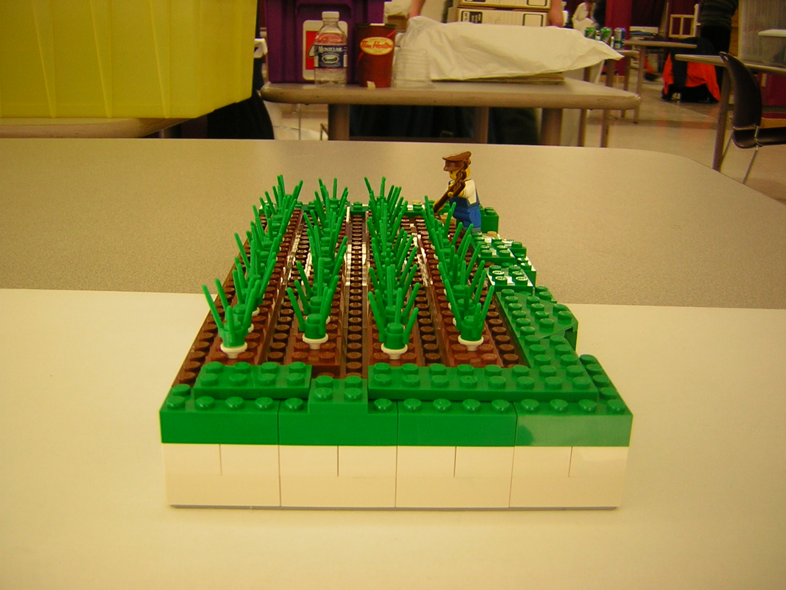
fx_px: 817
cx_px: 393
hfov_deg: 51.4
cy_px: 295
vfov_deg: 39.7
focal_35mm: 36
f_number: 2.6
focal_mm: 4.7
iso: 50
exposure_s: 1/10.6
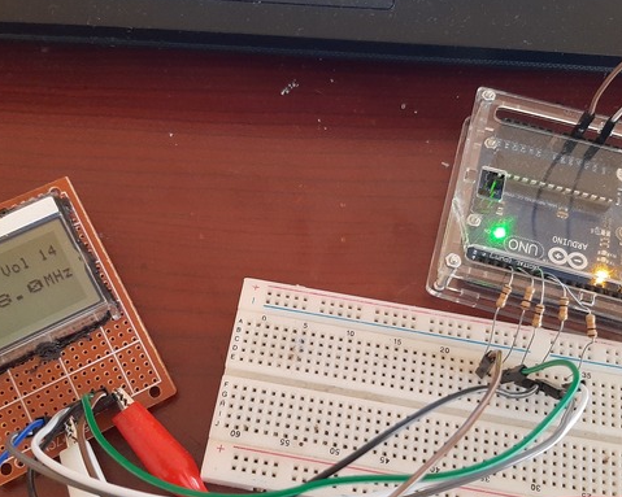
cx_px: 305
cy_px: 267
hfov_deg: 47.9
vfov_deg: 39.1
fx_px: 699
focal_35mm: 38
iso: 320
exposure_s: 1/25
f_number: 1.7
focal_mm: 3.93
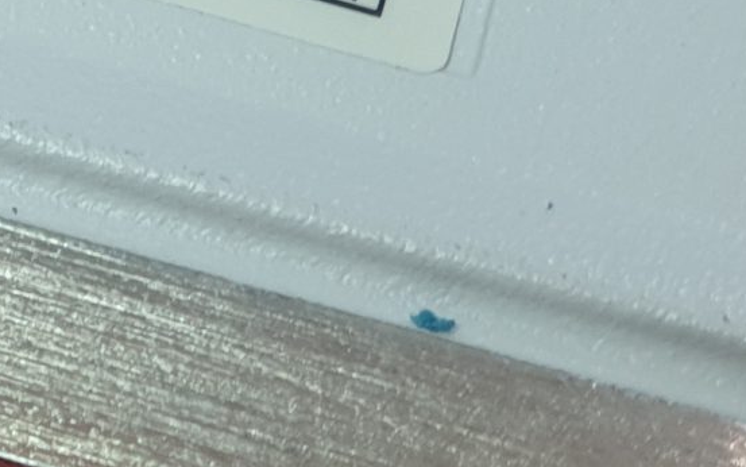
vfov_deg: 5.1
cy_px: -289
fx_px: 5186
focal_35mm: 255
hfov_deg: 8.0
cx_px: -468
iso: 80
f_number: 2.4
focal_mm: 6
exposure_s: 1/33
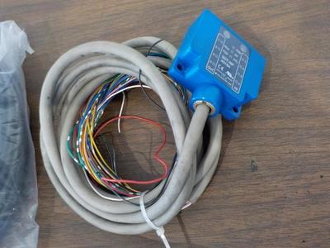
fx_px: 286
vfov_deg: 46.8
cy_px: 124
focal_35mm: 30
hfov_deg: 60.0
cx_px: 165
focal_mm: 4.1
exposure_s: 1/25
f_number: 3.3
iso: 400
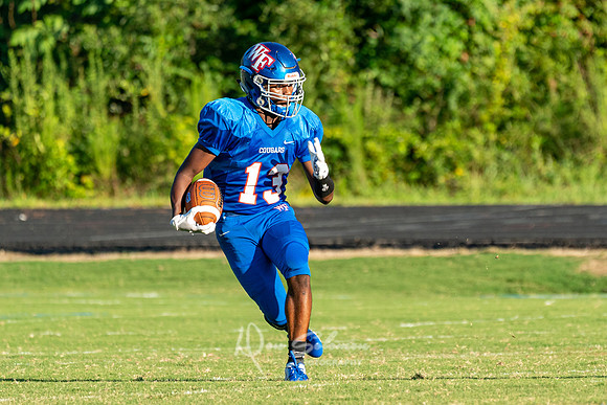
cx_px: 414
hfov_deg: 2.8
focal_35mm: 748
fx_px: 12609
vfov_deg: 1.8
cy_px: 185
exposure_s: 1/1000
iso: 1000
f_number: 5.6
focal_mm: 397
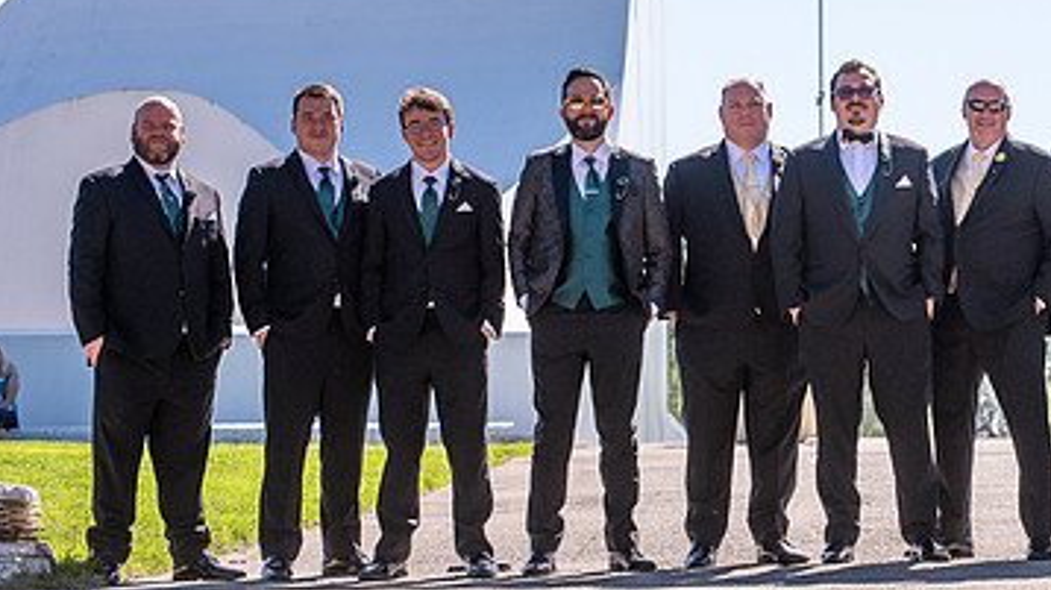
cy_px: 242
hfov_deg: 11.6
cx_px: 790
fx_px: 5153
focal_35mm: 185
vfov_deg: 6.6
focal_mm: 105
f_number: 5.6
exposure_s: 1/2000
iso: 400
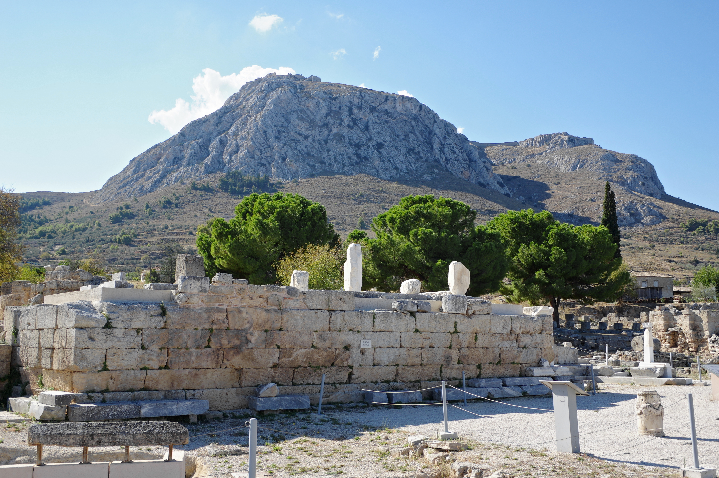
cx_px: 360
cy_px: 239
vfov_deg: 34.1
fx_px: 778
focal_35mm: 39
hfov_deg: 49.6
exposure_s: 1/100
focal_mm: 26
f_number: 10
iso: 100
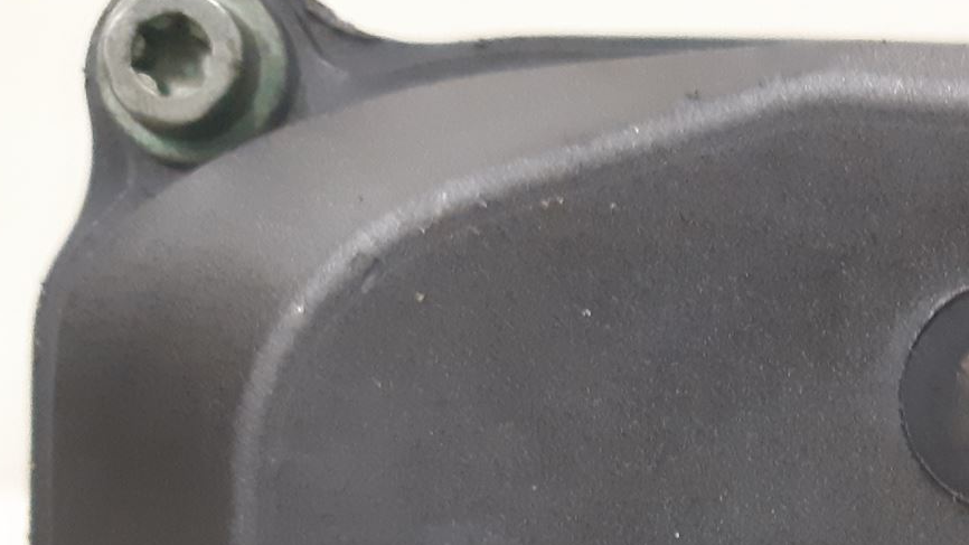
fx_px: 1721
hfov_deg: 28.4
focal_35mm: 67
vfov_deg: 16.3
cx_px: 1078
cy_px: 846
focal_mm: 3.93
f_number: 1.7
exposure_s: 1/25
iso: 320
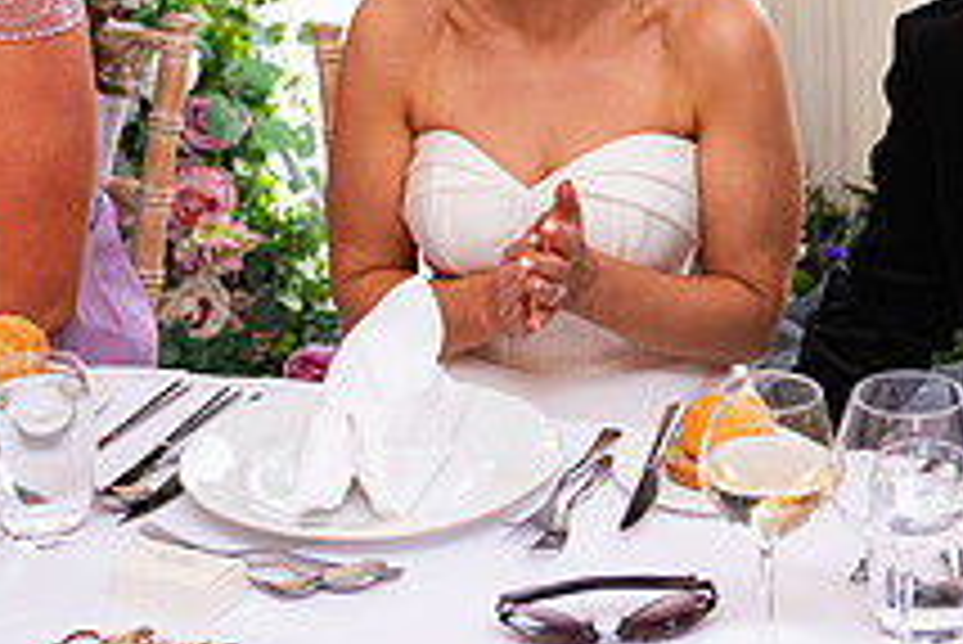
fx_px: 2757
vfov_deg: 13.0
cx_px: 828
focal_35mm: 103
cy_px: -119
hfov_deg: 19.5
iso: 1000
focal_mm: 38
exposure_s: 1/160
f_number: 3.5
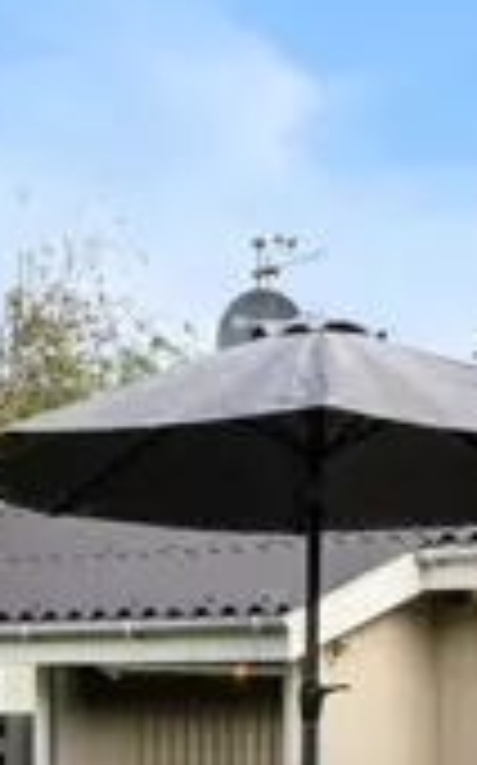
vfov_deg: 20.0
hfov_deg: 12.5
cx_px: -50
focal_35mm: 103
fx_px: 2142
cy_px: 626
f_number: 8
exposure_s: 1/160
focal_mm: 19
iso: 200
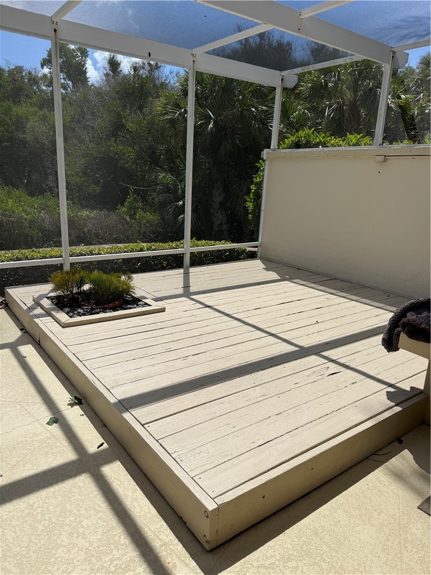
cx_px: 216
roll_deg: -2.7
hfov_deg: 56.8
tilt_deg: -14.9
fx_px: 398
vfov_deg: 71.6
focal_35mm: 24
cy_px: 288
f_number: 1.78
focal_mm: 6.76
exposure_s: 1/6711
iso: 80
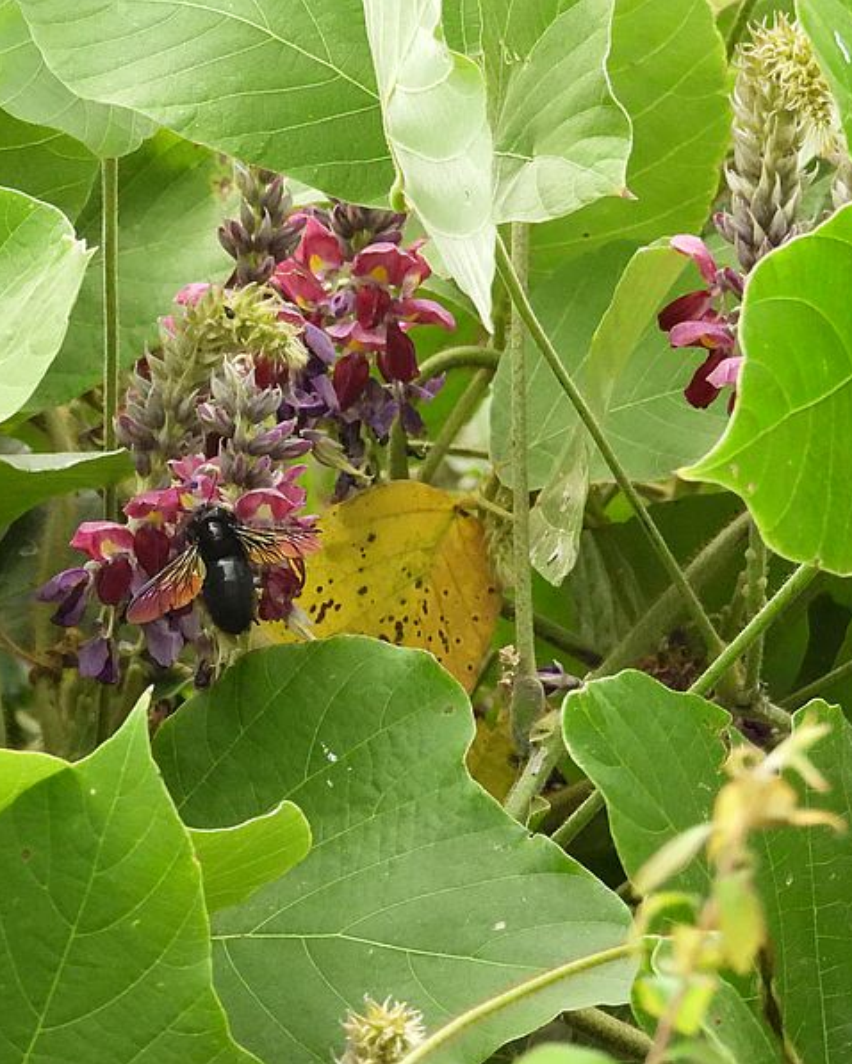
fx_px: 16476
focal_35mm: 523
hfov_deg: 3.0
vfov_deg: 3.7
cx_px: 164
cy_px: 533
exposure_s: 1/1600
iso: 1600
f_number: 5
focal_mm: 71.4
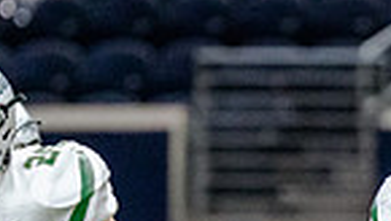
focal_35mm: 1477
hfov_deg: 1.5
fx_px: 15333
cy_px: 216
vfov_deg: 0.8
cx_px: 512
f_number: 2.8
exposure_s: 1/1250
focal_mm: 200
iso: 3200
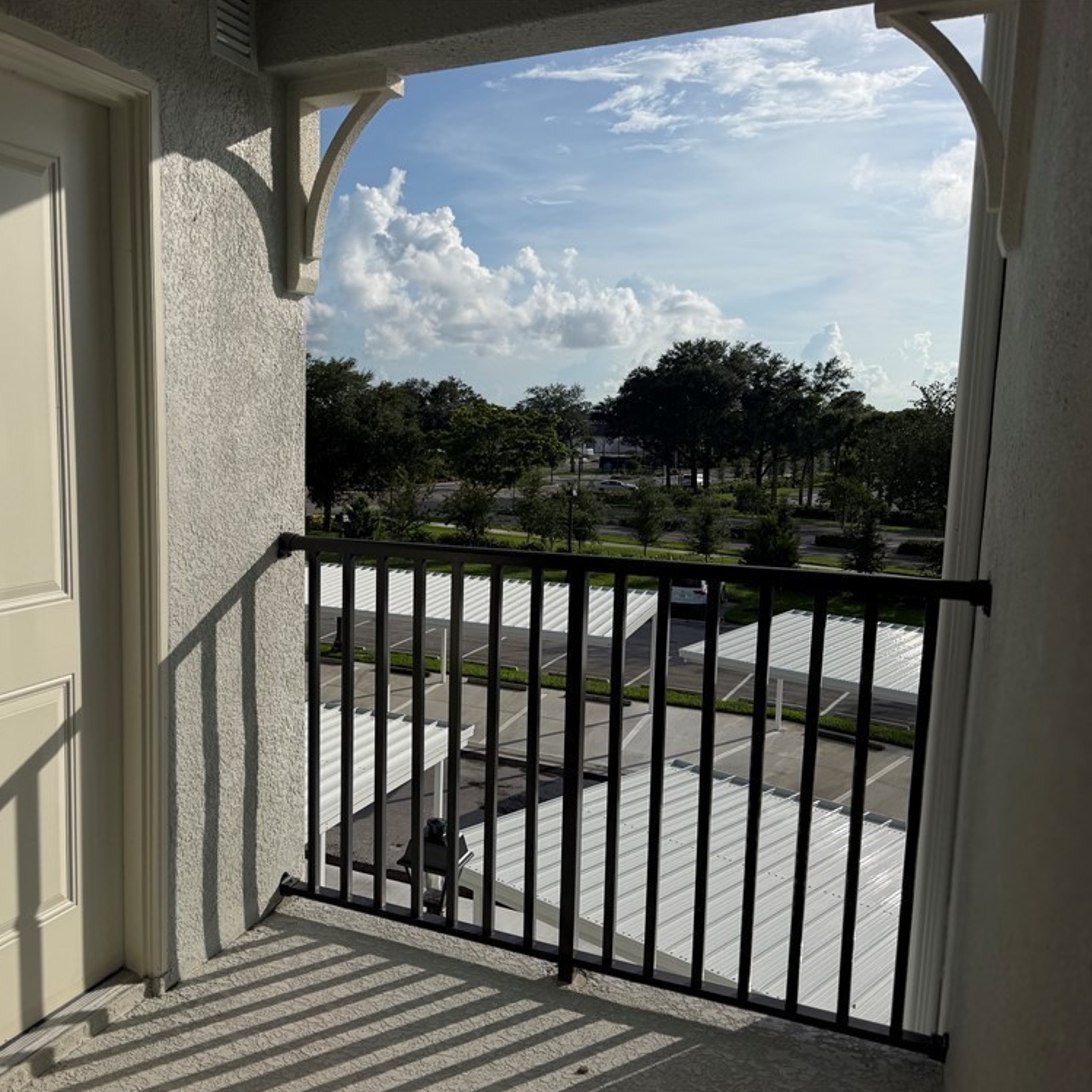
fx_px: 1035
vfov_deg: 55.6
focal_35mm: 29
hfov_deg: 54.6
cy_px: 555
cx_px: 375
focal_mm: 6.76
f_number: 1.78
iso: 80
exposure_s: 1/17544
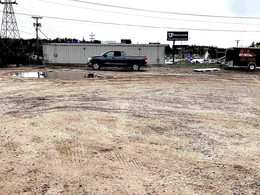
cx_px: 150
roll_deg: -0.7
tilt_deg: -9.1
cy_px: 103
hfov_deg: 46.6
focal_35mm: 40
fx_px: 300
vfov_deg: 36.0
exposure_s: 1/4016
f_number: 1.6
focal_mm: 5.1
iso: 50
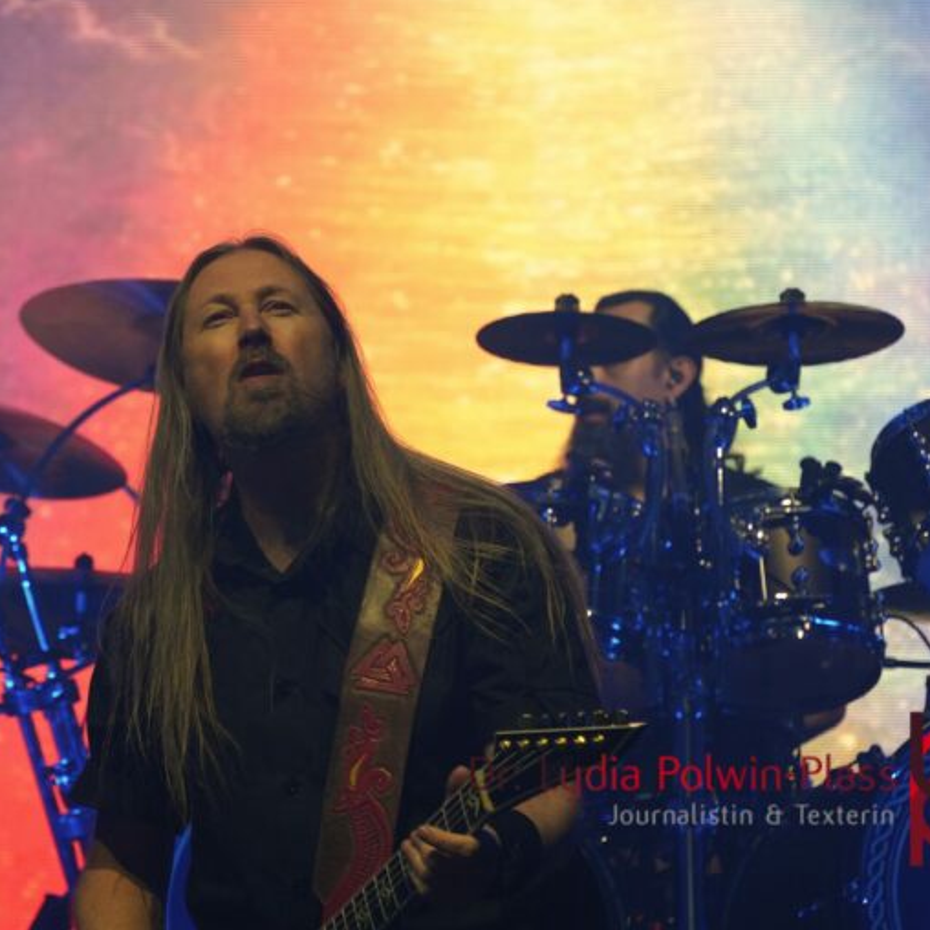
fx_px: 7265
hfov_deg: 7.3
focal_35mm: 239
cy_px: 463
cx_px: 350
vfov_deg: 7.3
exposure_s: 1/200
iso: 800
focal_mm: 124
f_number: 5.6
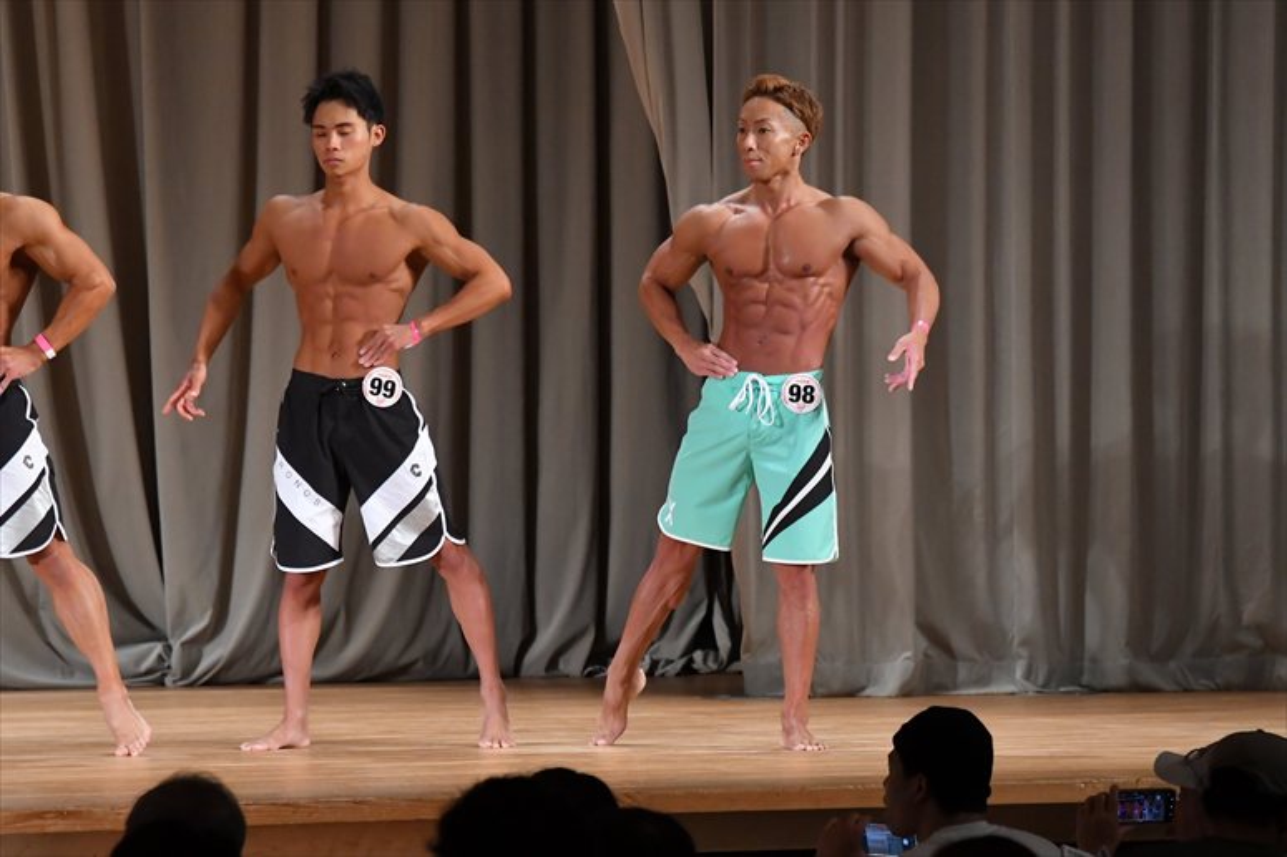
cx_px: 644
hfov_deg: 9.2
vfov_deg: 6.1
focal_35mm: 225
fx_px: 8040
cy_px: 428
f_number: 5.6
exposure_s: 1/400
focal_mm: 150
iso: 4000
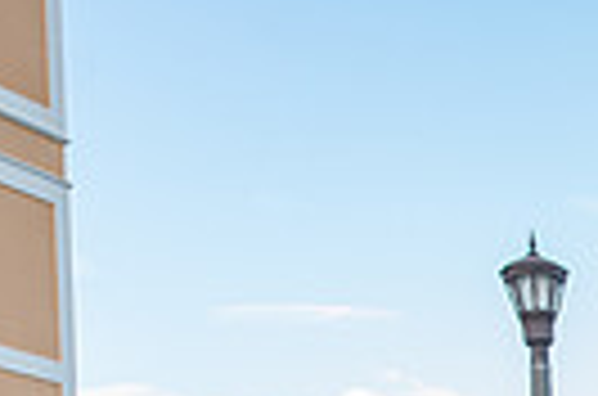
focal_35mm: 105
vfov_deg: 11.8
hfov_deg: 17.3
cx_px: 935
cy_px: 749
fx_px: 1740
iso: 640
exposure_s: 1/800
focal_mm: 24
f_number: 5
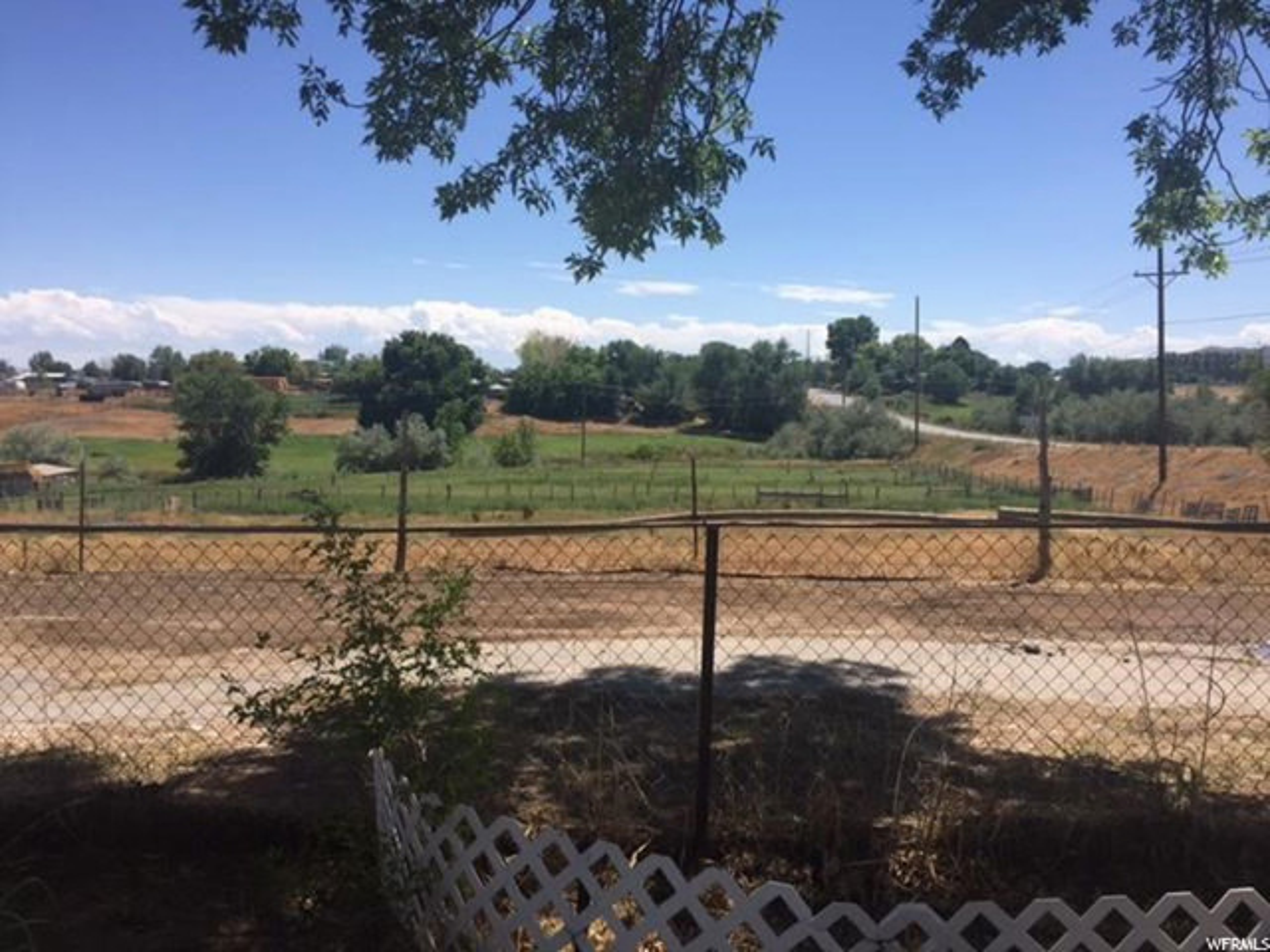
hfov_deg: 61.7
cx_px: 635
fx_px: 1064
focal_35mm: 29
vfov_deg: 48.2
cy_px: 476
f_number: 2.2
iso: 32
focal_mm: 4.15
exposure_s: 1/2326
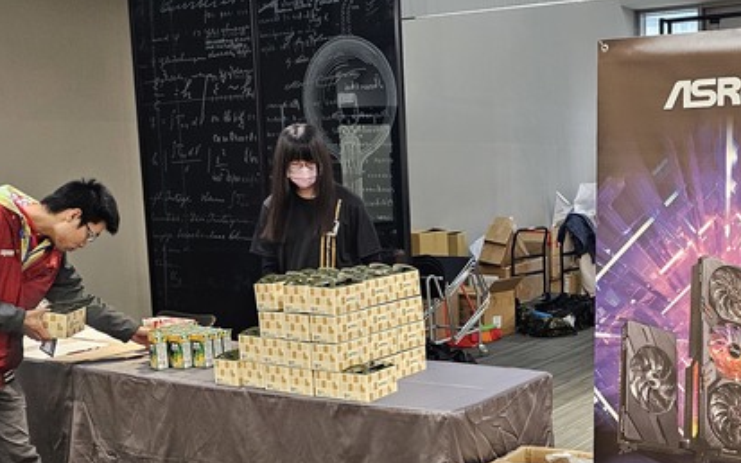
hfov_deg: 41.4
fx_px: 929
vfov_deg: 27.9
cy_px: 290
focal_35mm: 46
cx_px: 608
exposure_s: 1/120
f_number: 1.7
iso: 640
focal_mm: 6.3
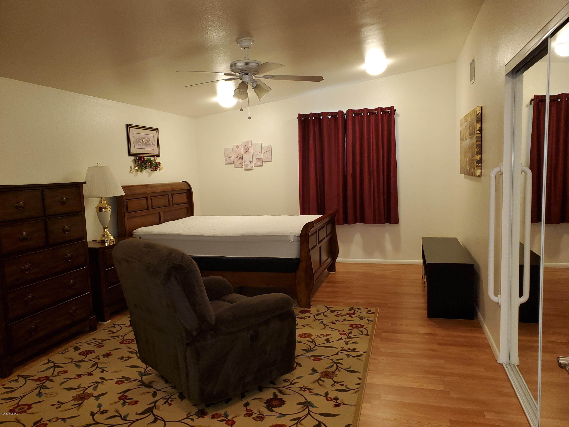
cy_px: 214
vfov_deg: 53.1
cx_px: 284
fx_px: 427
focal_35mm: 26
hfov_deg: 67.3
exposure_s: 1/24
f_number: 2.4
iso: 100
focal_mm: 4.3
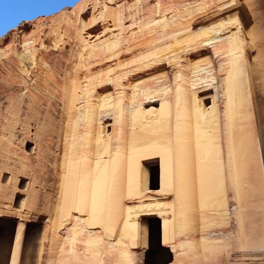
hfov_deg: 46.0
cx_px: 132
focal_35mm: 36
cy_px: 128
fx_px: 311
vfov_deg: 46.0
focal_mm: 4.12
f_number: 2.2
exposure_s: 1/540
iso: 32
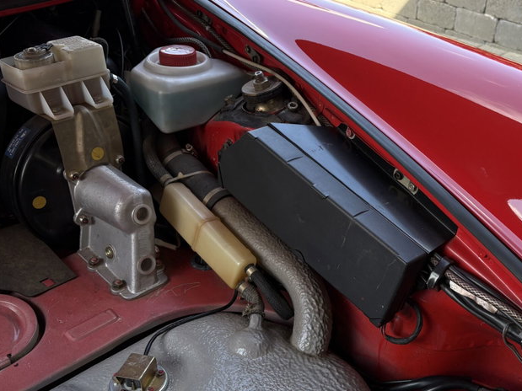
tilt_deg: -35.0
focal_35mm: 43
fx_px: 648
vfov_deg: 33.4
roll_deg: -5.4
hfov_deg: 43.3
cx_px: 342
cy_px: 249
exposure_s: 1/215
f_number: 1.6
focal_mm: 5.96
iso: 40
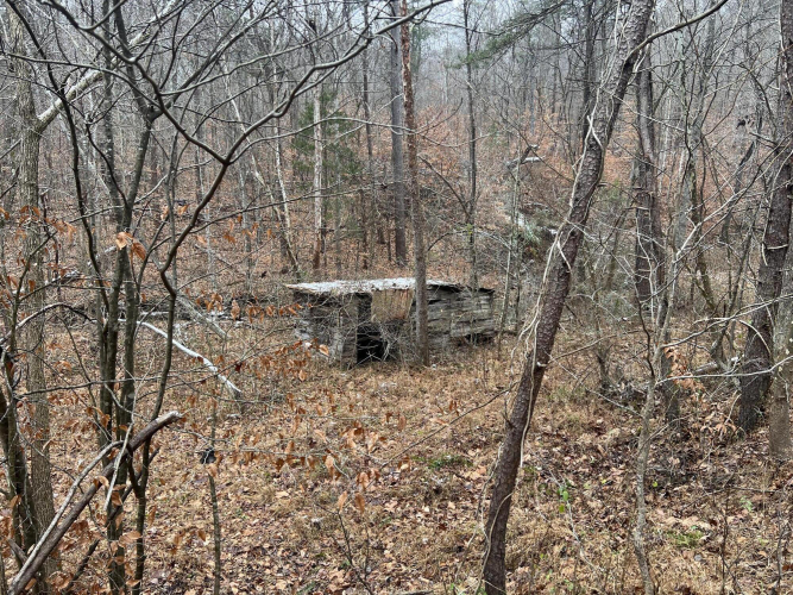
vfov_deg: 53.0
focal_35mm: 26
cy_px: 298
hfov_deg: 67.3
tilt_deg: -9.4
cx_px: 396
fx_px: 596
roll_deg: -1.3
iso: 40
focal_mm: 5.7
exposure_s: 1/121
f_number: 1.5
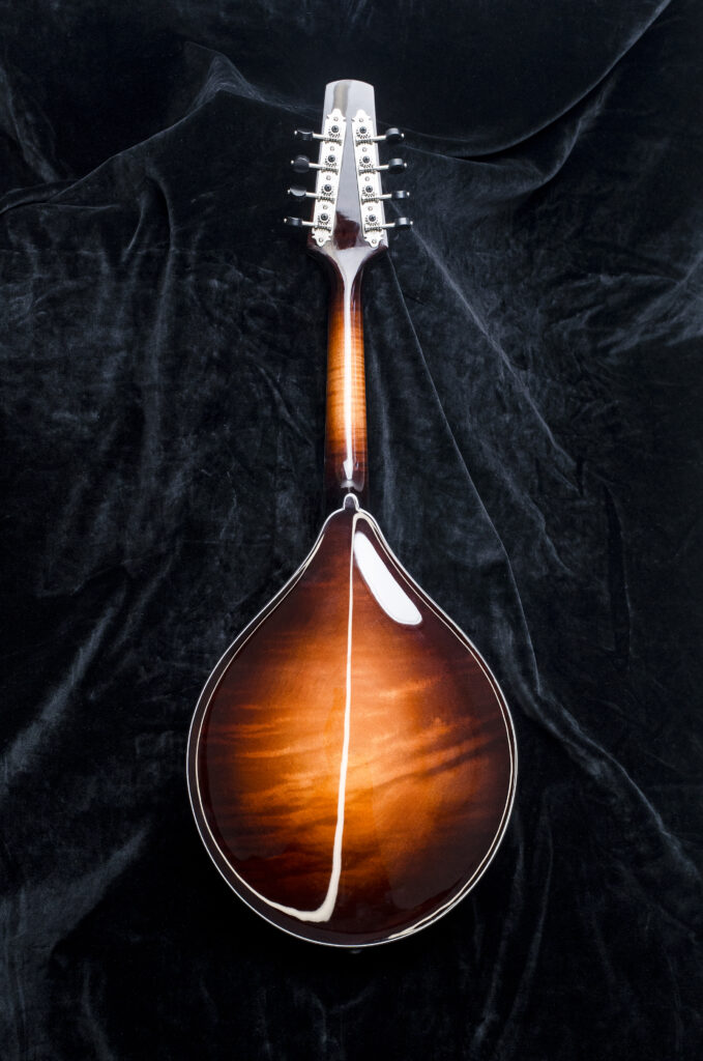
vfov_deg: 54.5
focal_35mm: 35
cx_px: 352
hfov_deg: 37.7
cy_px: 530
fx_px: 1029
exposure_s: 1/250
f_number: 5.6
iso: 400
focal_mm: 18.3
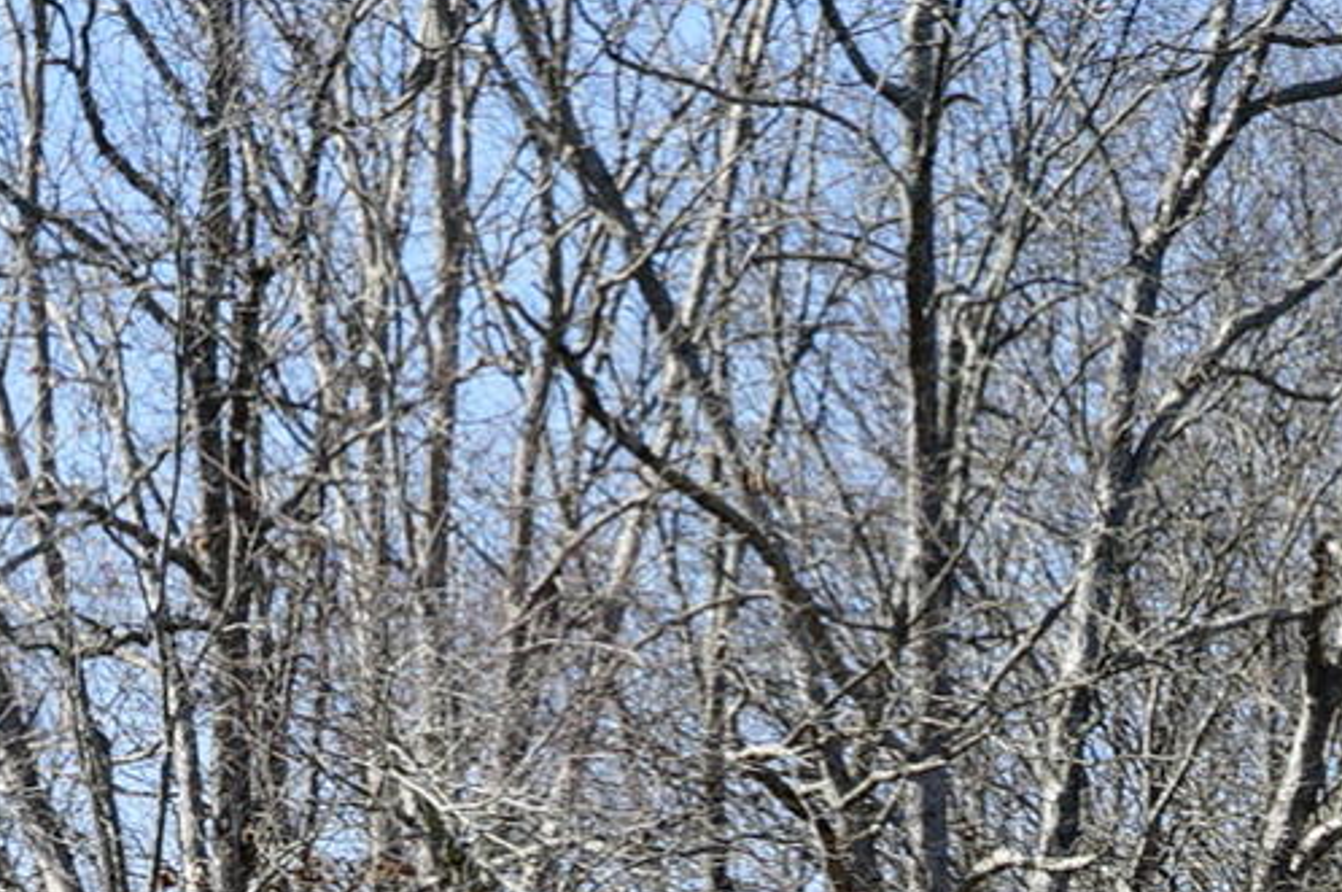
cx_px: 2180
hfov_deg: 6.7
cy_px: 1760
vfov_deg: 4.5
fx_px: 11209
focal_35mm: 301
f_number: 9
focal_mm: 50
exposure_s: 1/125
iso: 100
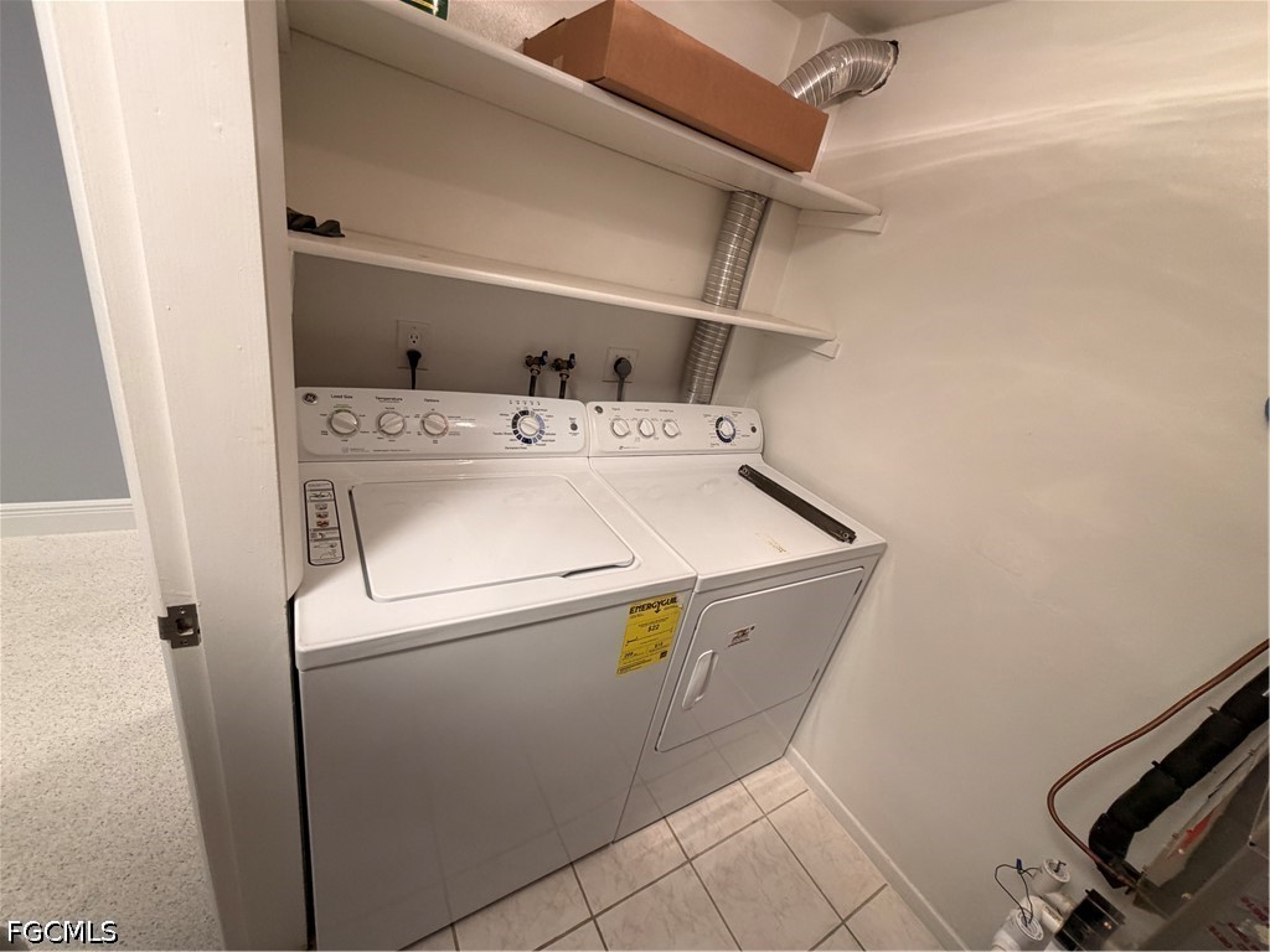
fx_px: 514
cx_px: 635
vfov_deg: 85.7
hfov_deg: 102.1
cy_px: 476
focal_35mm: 14
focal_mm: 2.22
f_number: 2.2
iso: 160
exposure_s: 1/60
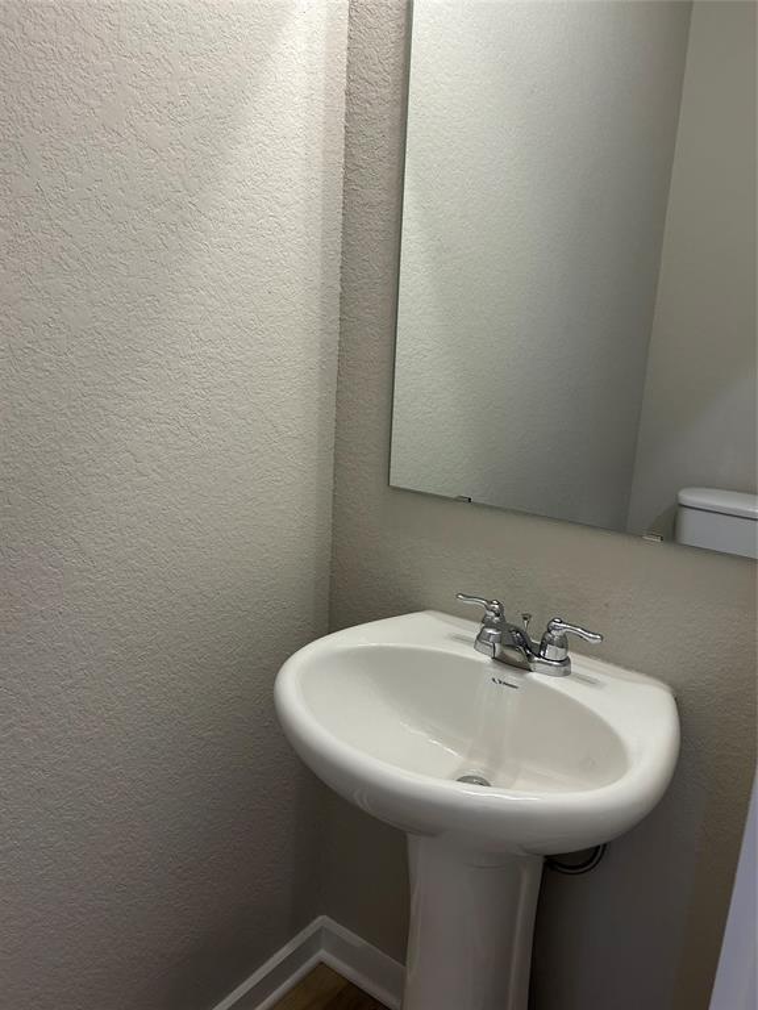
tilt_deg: -14.9
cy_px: 505
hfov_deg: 53.1
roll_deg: -2.9
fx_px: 759
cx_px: 379
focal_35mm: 26
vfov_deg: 67.3
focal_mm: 5.7
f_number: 1.5
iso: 100
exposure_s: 1/120
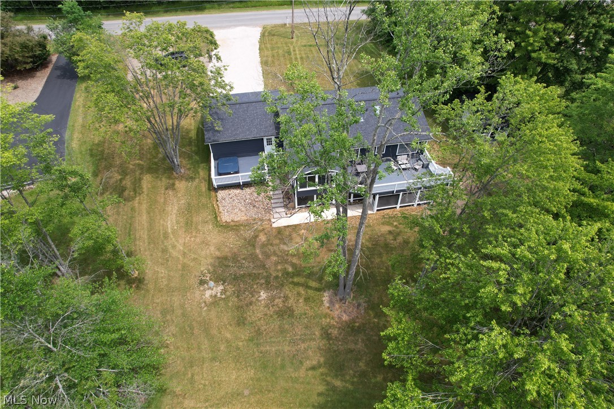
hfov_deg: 78.6
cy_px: 204
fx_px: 375
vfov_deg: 57.2
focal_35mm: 22
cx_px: 307
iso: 100
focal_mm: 8.38
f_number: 2.8
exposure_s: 1/725
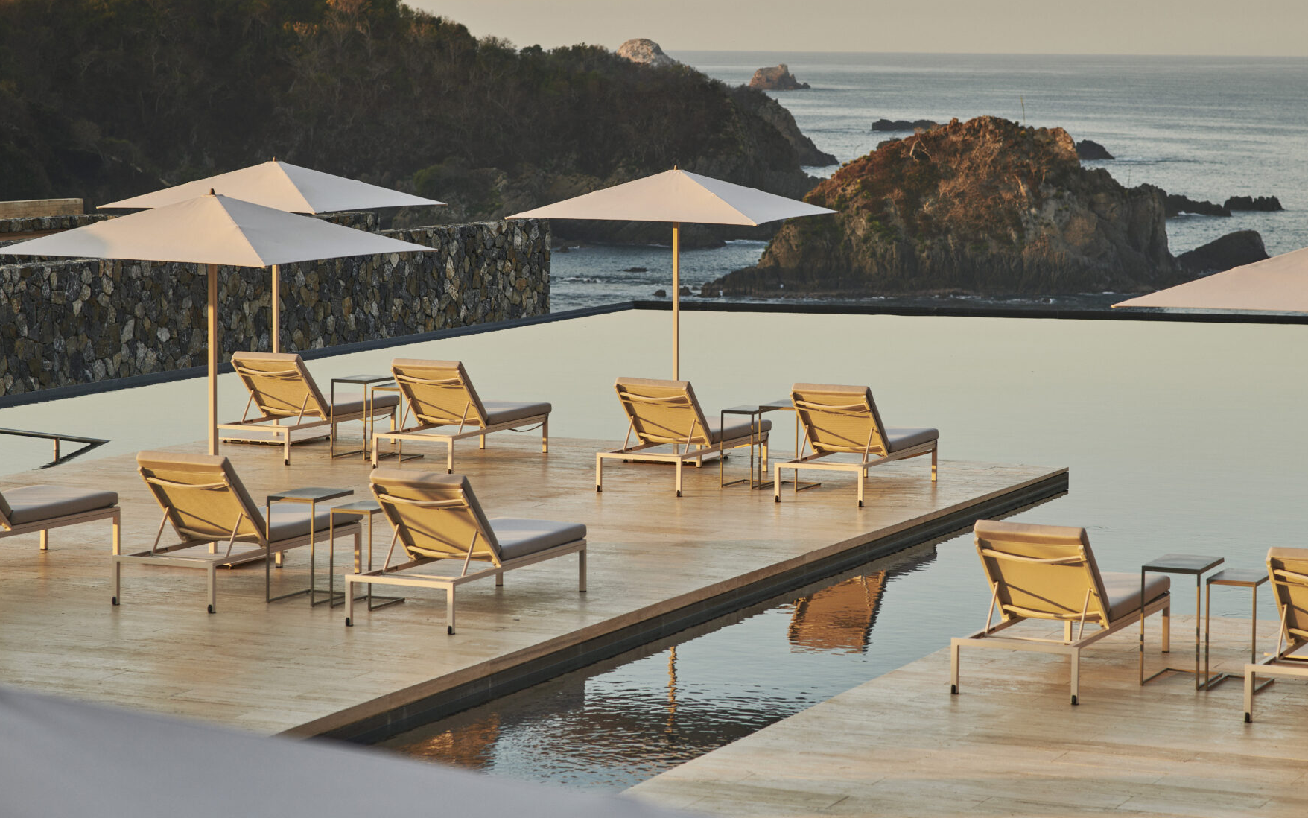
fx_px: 3601
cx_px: 741
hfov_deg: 20.6
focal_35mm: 101
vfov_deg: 12.9
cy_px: 313
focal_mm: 85
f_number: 5.6
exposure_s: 1/160
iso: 100
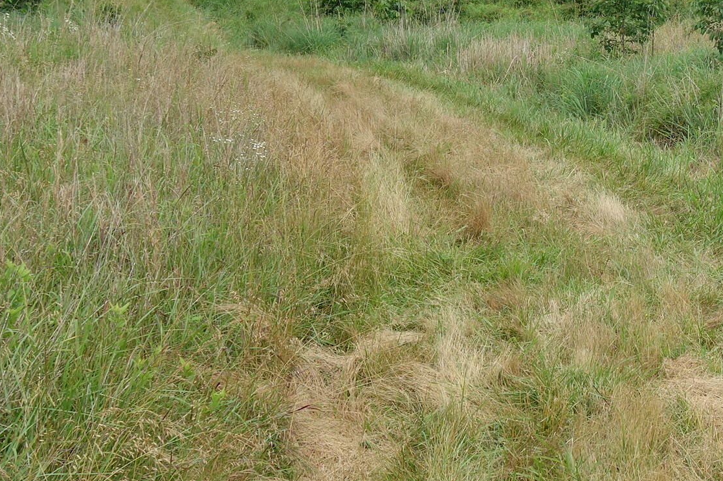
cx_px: 722
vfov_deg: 13.8
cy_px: 67
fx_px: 1967
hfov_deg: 20.2
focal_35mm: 98
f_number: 5.6
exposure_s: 1/250
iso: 125
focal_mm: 14.75
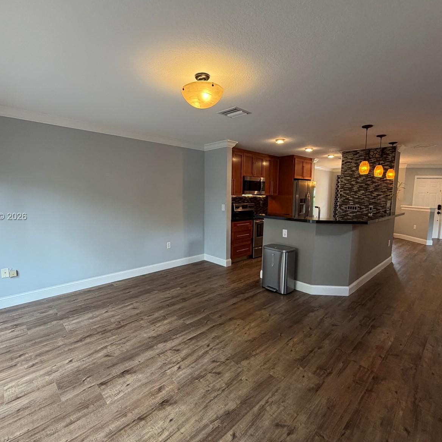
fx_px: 246
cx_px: 212
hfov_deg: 83.9
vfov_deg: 84.0
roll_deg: -0.5
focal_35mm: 17
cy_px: 217
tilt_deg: -5.2
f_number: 2.2
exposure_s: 1/120
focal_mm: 2.22
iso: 320
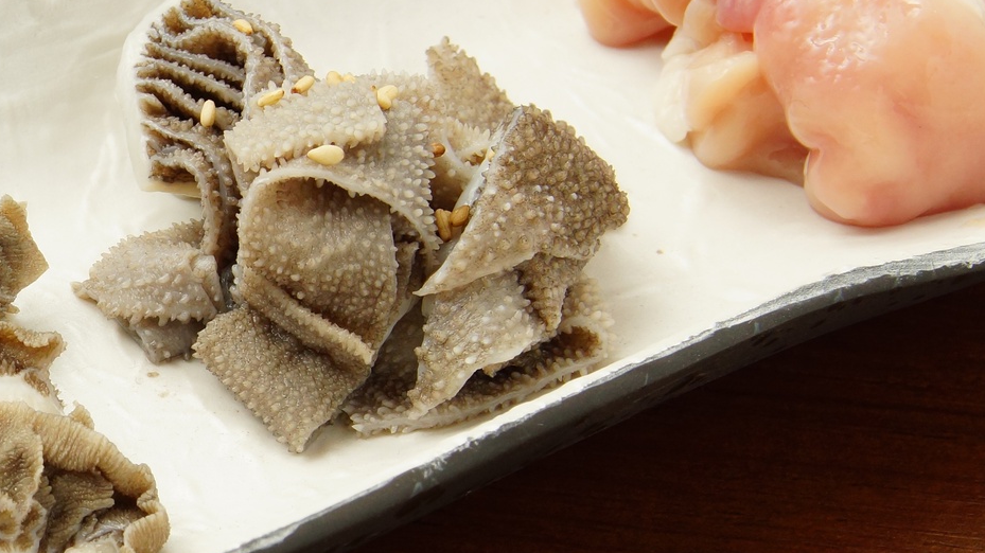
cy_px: 337
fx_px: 4860
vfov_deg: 6.5
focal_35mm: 186
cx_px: -48
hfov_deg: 11.4
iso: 250
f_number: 13
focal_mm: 55
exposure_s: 1/125
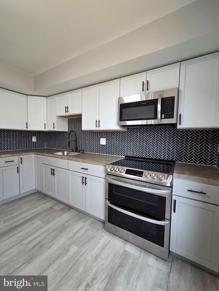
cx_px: 110
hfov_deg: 89.9
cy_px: 146
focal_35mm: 13
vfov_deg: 106.2
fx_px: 110
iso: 160
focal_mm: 2.2
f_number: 2.2
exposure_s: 1/60
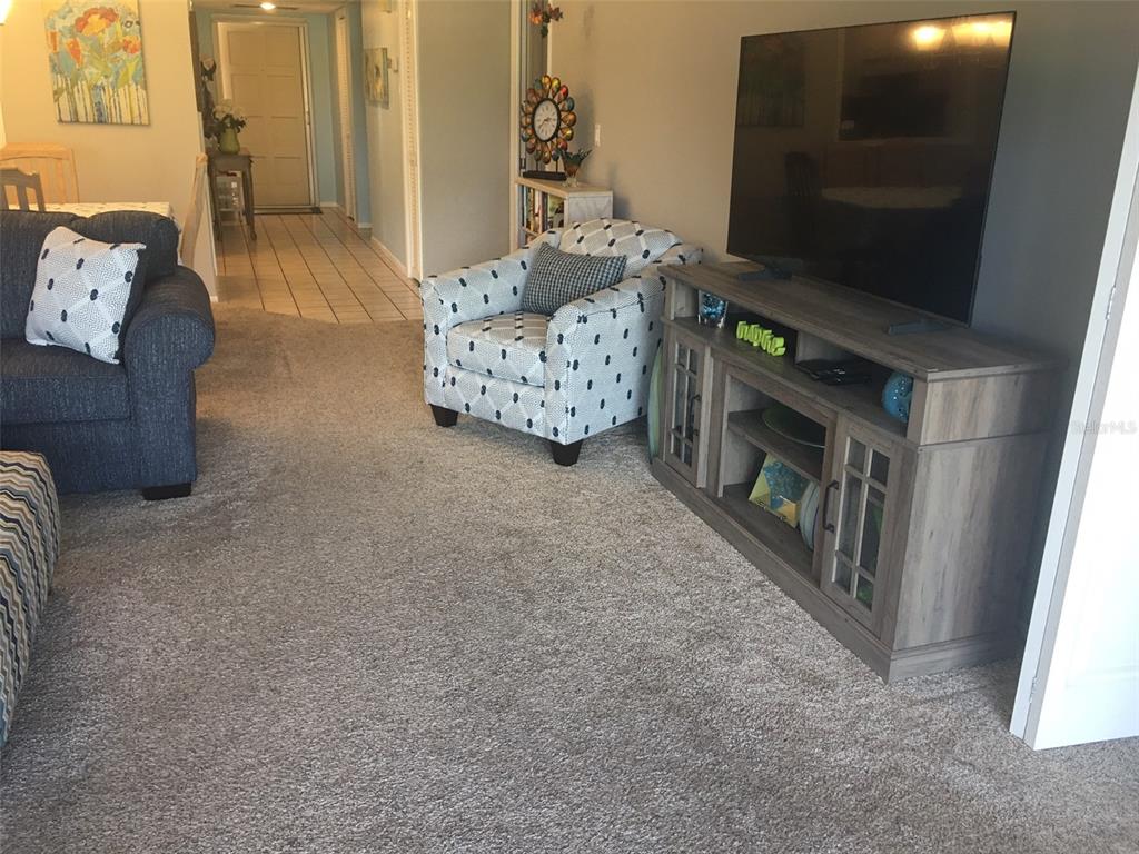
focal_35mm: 29
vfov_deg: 48.2
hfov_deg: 61.7
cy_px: 427
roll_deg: -1.3
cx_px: 570
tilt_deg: -18.6
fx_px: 954
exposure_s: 1/15
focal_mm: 4.15
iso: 32
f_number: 2.2
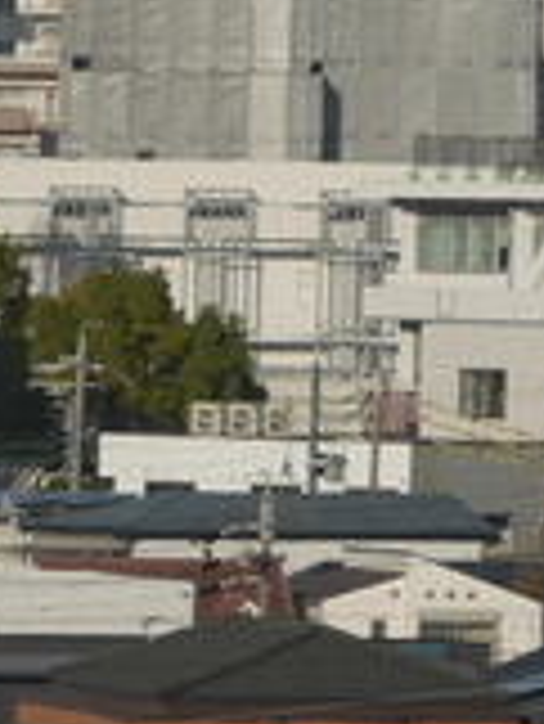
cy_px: -214
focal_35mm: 1274
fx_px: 26660
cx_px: 958
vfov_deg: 1.6
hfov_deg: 1.2
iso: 200
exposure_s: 1/1000
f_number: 7.1
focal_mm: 171
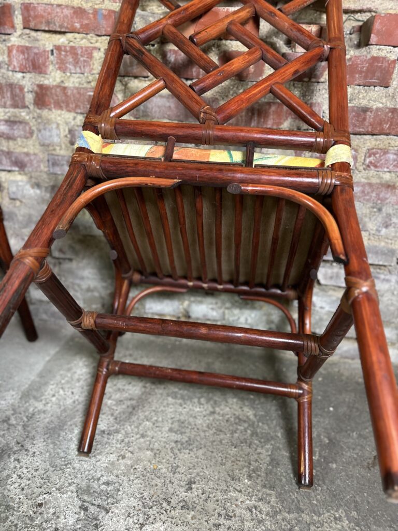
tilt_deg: -26.5
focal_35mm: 24
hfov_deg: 56.8
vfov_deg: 71.6
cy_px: 266
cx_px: 199
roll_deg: -3.6
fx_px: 368
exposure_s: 1/50
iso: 400
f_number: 1.78
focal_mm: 6.86
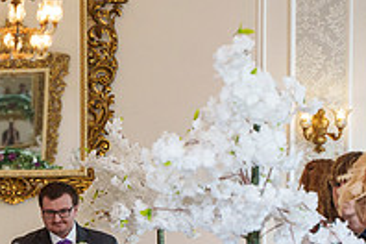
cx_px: 24
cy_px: 311
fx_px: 2308
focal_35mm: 227
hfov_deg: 9.0
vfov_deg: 6.0
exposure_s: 1/250
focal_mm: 75
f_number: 4
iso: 1600
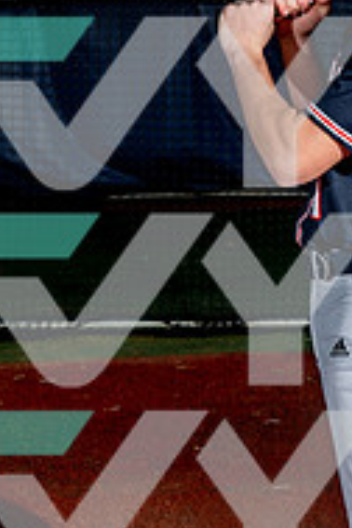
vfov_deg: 15.6
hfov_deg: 10.4
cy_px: 302
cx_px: 344
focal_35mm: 131
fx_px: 1921
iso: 125
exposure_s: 1/250
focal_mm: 55
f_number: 6.3
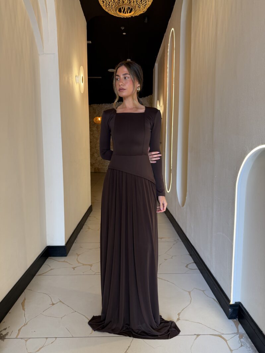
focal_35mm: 24
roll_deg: -0.5
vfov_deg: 71.6
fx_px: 245
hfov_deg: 56.8
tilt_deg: -6.8
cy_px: 176
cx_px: 132
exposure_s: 1/100
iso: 125
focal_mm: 6.76
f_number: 1.78
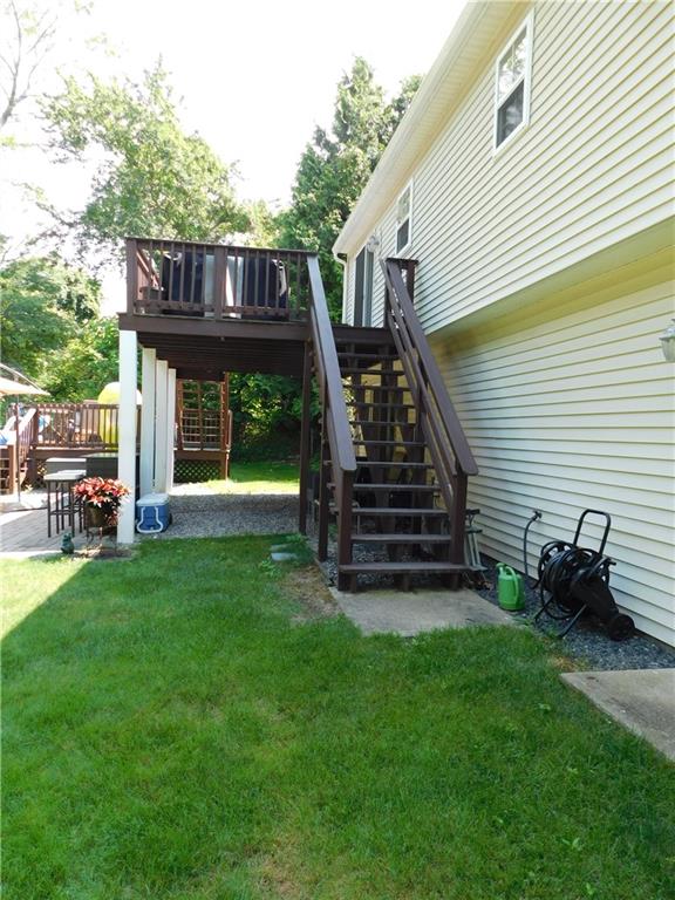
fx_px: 598
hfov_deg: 58.9
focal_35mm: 23
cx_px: 338
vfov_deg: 73.9
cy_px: 450
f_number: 3
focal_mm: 4
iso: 125
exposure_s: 1/200
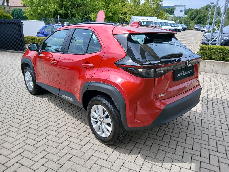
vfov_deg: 53.1
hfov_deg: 67.3
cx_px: 114
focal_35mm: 26
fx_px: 172
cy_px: 86
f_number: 1.8
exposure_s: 1/323
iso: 20
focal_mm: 3.98
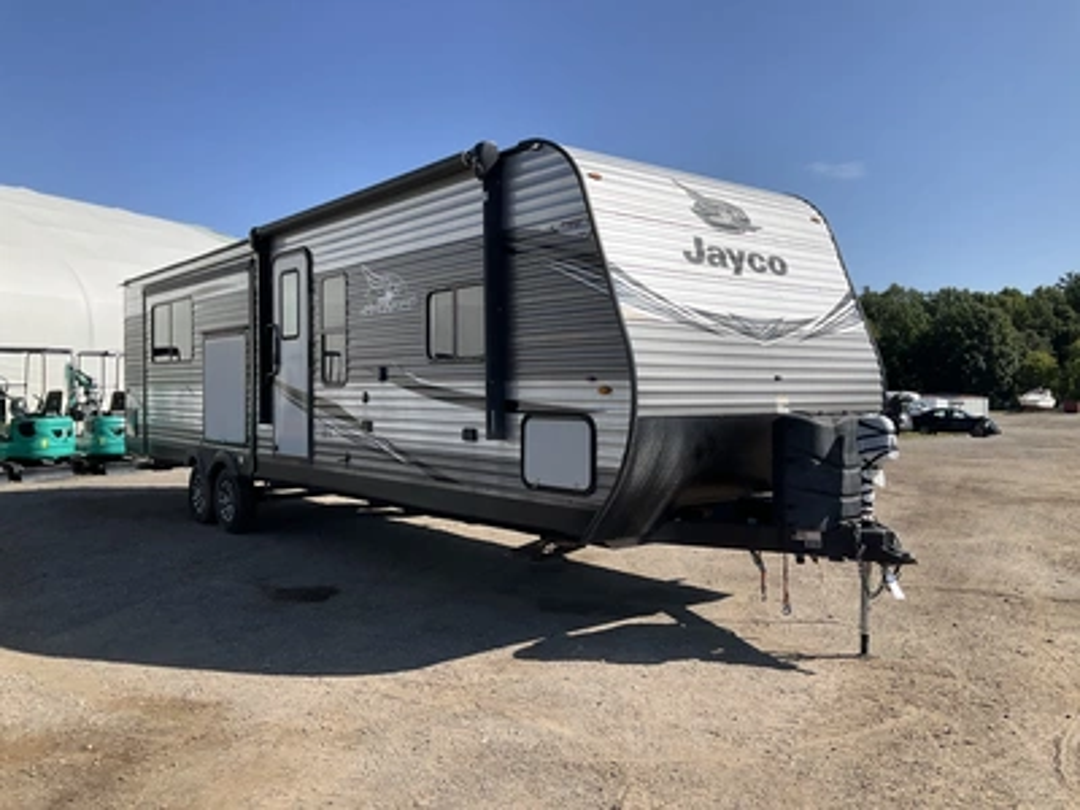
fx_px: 905
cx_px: 540
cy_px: 405
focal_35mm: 29
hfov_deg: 61.7
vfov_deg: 48.2
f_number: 1.8
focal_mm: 3
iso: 25
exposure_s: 1/1786
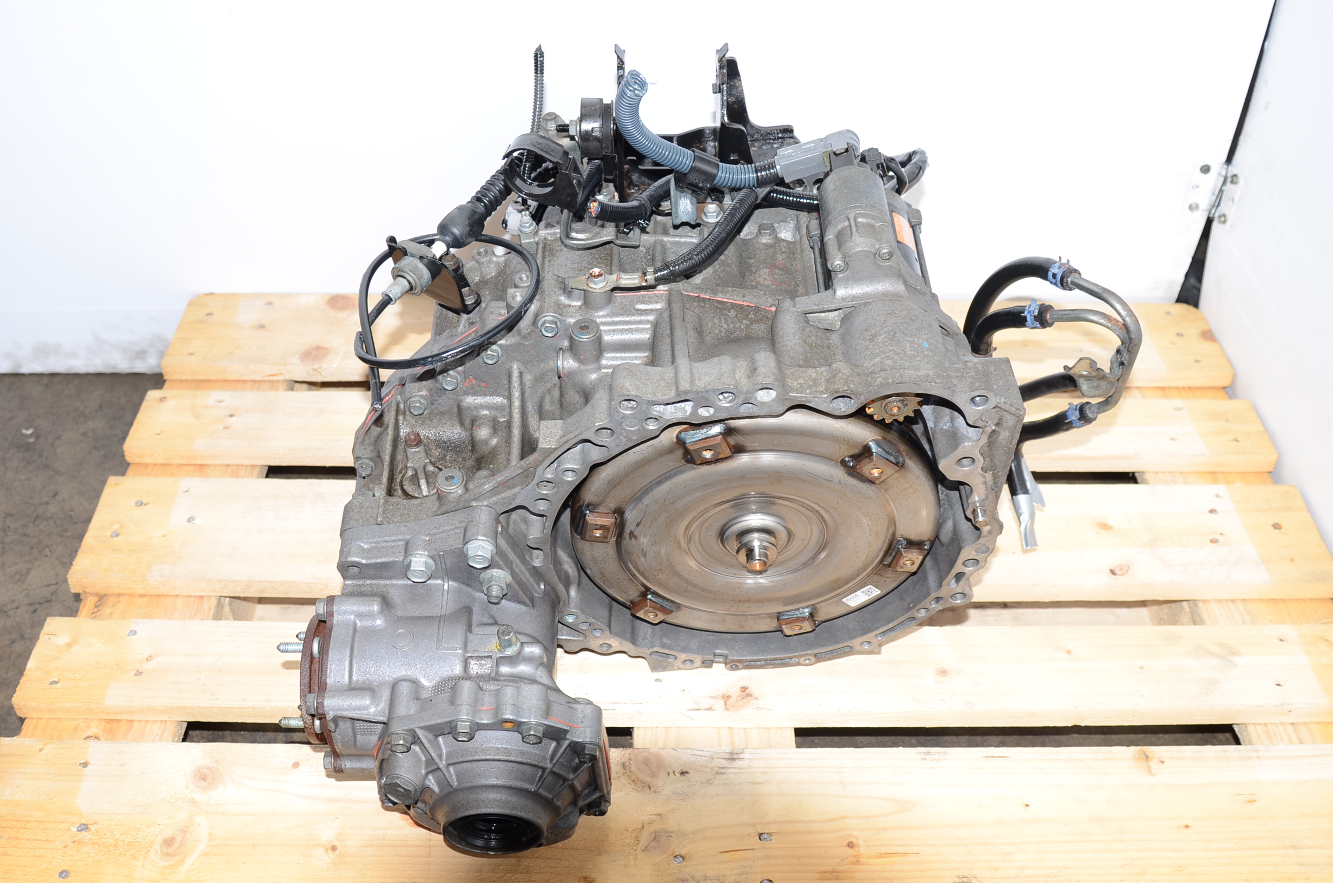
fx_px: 1330
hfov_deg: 53.2
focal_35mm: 36
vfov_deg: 36.7
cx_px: 666
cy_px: 442
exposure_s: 1/40
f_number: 5
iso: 100
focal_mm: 24
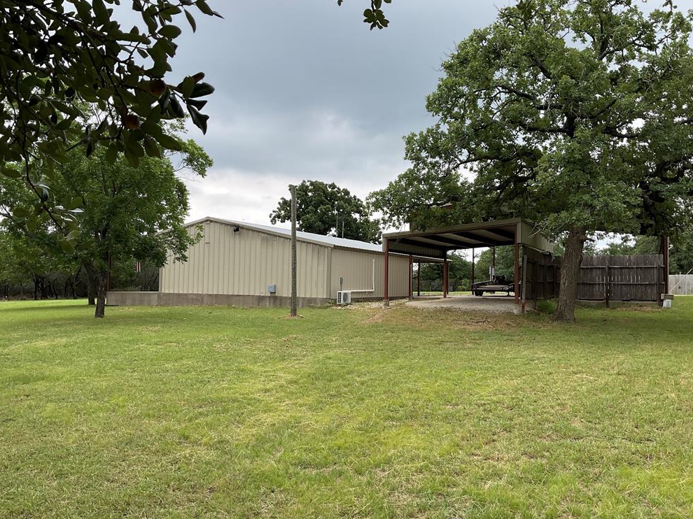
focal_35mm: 30
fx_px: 600
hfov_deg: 60.0
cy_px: 260
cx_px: 350
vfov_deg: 46.8
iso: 16
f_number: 1.8
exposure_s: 1/709
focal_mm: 3
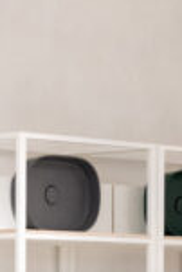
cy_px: 326
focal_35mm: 285
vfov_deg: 7.2
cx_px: -81
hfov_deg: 4.8
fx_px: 2156
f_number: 7.1
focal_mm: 28
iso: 800
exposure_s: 1/100
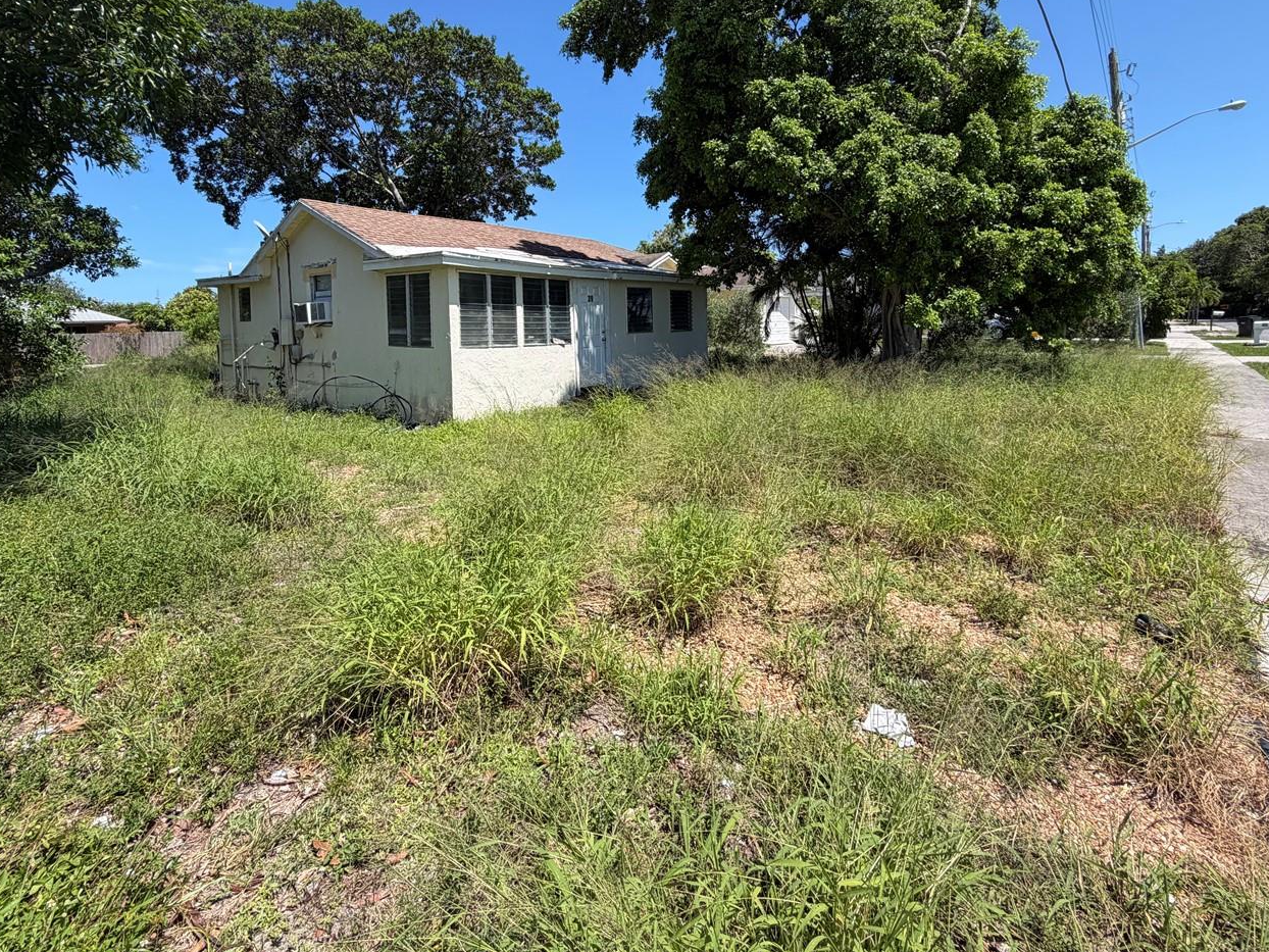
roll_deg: +1.1
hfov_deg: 87.7
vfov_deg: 70.4
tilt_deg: -3.4
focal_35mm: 18
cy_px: 354
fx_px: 660
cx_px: 608
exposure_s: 1/770
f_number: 2.2
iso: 32
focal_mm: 2.22
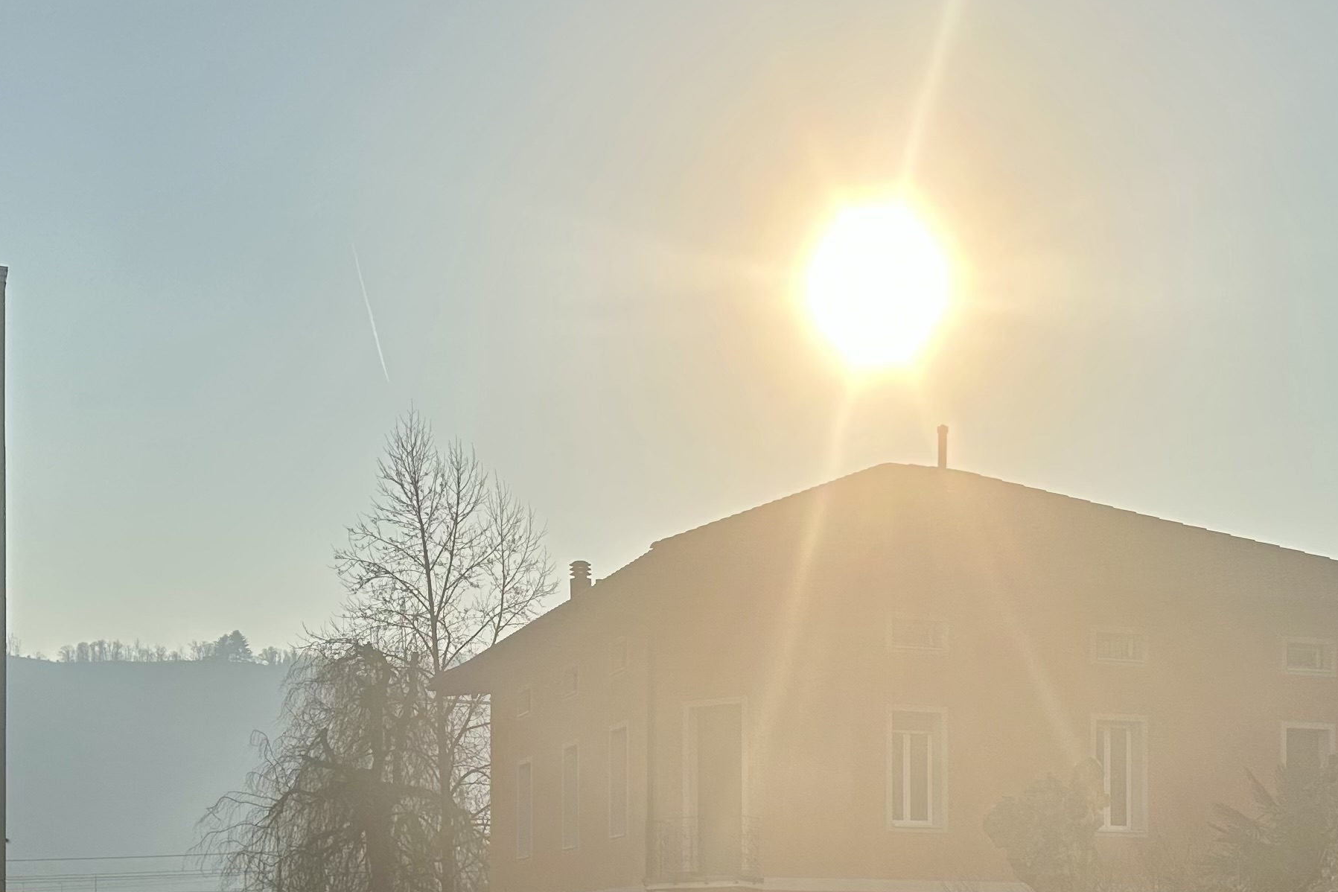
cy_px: 952
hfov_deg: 35.6
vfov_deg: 22.9
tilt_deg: +3.1
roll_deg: +0.0
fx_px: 2081
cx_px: 692
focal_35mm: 56
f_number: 1.78
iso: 100
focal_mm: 6.86
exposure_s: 1/18519
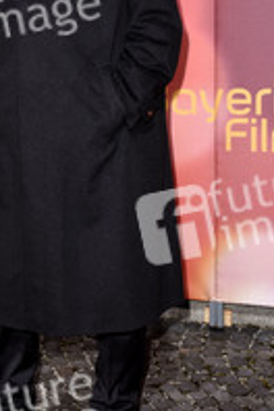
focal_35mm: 91
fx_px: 1039
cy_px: 112
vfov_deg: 22.2
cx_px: 54
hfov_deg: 14.9
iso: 250
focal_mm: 30
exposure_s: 1/160
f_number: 6.3
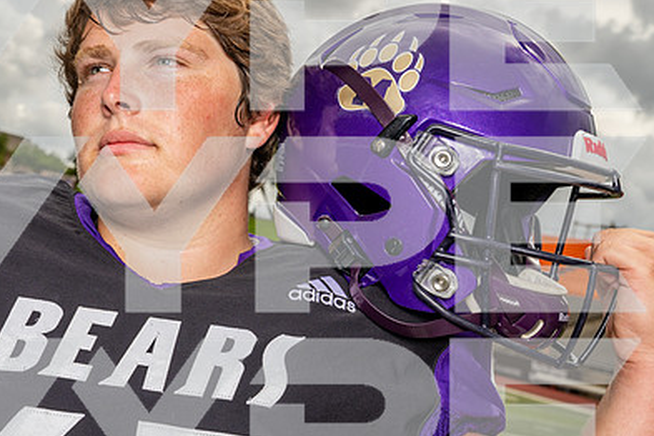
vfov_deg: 21.9
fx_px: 1126
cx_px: 223
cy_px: 225
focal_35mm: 62
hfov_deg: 32.1
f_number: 8
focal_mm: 42
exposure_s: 1/160
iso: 100
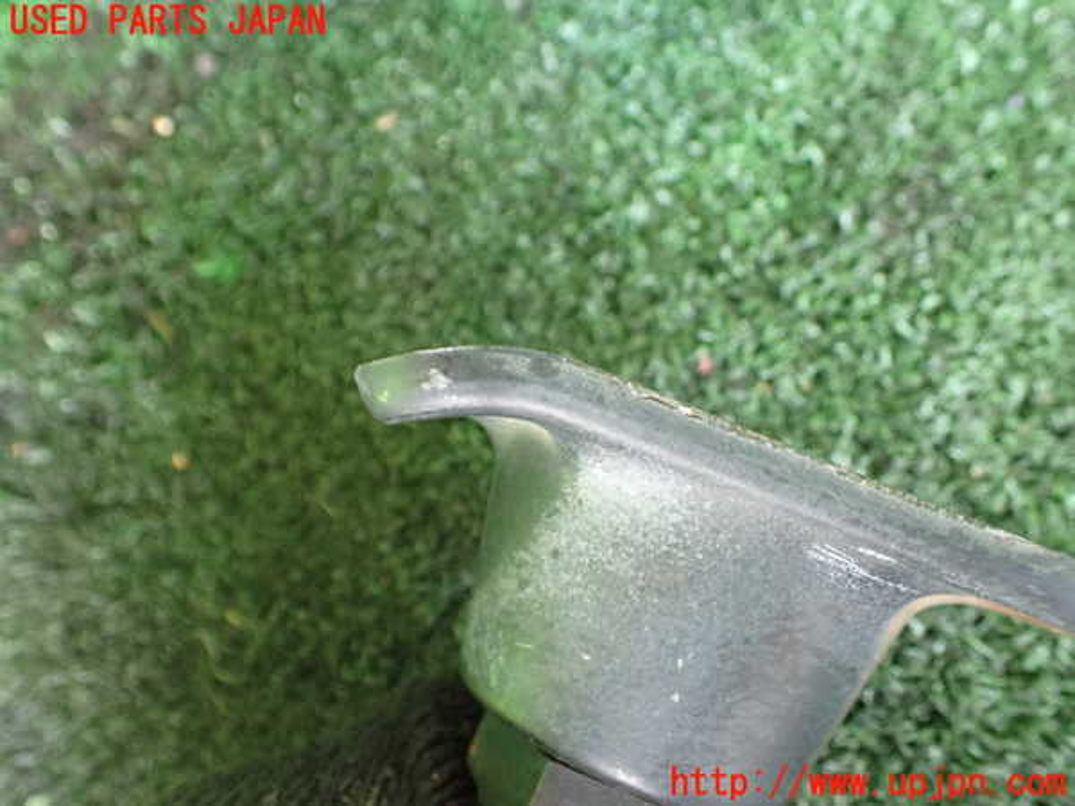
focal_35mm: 30
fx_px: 932
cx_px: 538
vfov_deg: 46.8
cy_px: 403
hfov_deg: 60.0
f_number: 2.3
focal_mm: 5.4
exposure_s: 1/100
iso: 800
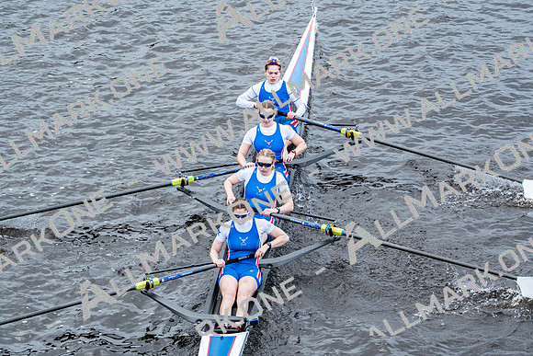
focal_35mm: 225
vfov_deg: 6.1
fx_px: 3332
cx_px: 266
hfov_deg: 9.1
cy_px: 178
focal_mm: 225
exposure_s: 1/1250
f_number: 5.6
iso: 1600
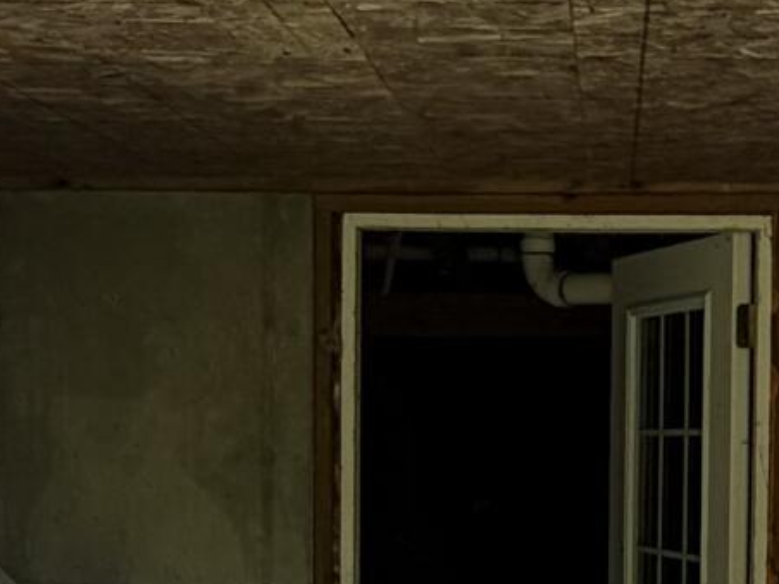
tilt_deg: -3.0
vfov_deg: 15.7
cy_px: 550
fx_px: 2093
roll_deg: -0.9
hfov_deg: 21.0
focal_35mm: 93
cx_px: 533
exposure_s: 1/502
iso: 40
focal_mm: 2.22
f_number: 2.2
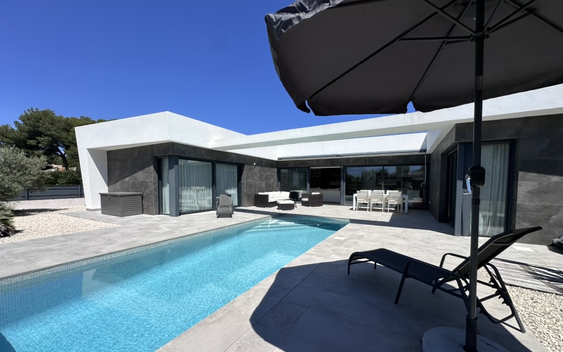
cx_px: 283
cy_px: 195
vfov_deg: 74.6
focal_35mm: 15
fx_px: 230
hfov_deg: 101.5
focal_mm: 2.22
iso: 50
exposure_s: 1/3401
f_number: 2.2
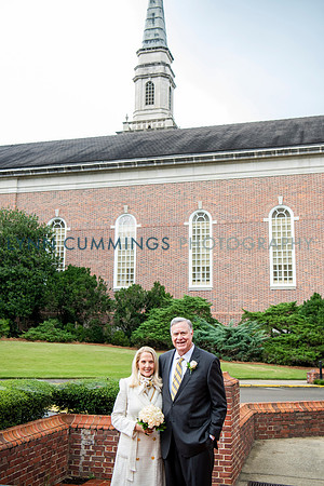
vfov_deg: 50.7
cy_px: 243
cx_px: 162
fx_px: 513
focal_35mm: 38
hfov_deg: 35.1
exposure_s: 1/200
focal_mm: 38
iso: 500
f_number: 3.5
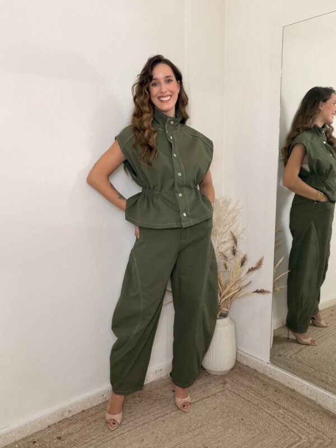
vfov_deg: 60.0
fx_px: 388
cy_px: 224
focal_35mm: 30
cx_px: 168
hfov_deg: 46.8
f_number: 1.9
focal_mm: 2.71
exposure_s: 1/60
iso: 160
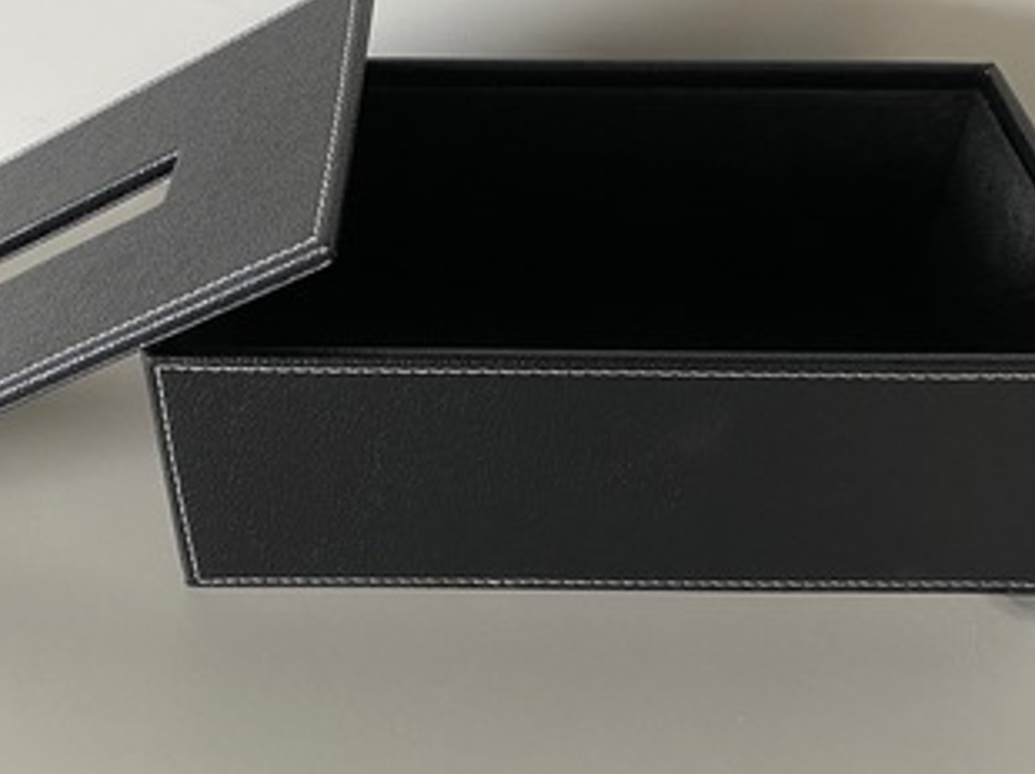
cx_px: 451
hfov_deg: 44.7
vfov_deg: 34.0
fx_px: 1255
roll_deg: -0.7
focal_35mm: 42
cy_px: 259
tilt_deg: -40.0
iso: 320
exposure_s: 1/60
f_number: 1.8
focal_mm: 4.25
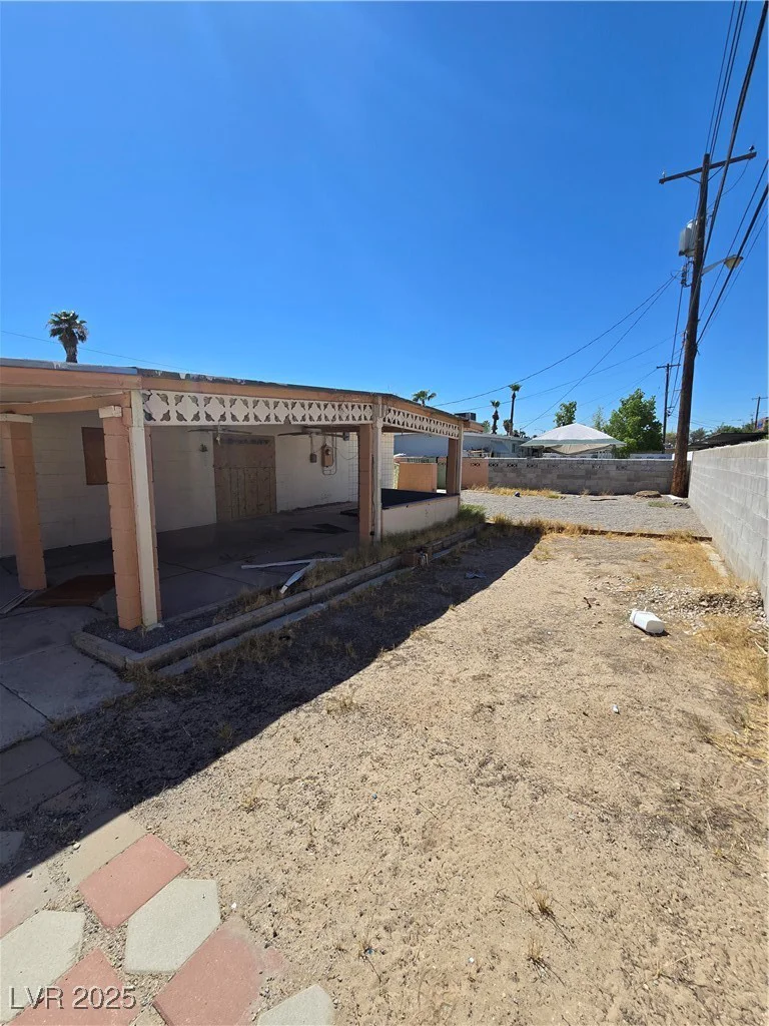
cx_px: 384
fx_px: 385
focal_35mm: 13
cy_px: 513
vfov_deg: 106.2
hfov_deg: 89.9
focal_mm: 2.2
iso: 50
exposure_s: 1/2993
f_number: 2.2
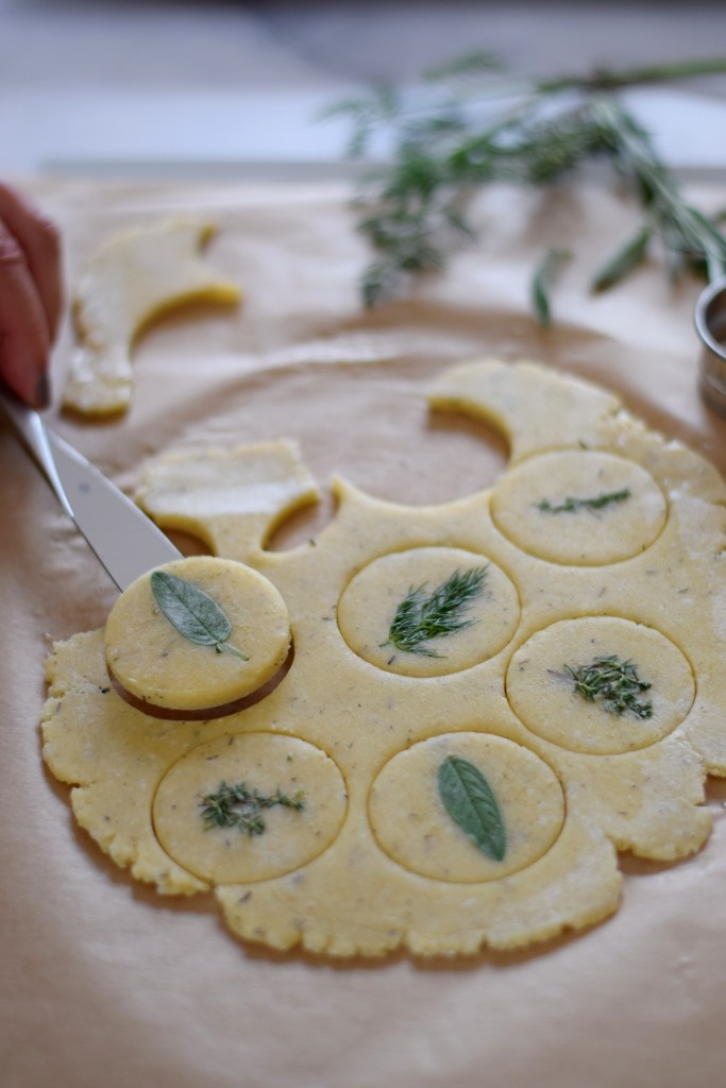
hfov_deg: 18.2
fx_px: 2268
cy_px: 544
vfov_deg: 27.0
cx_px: 363
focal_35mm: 75
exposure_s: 1/400
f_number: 1.8
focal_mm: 50
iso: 200
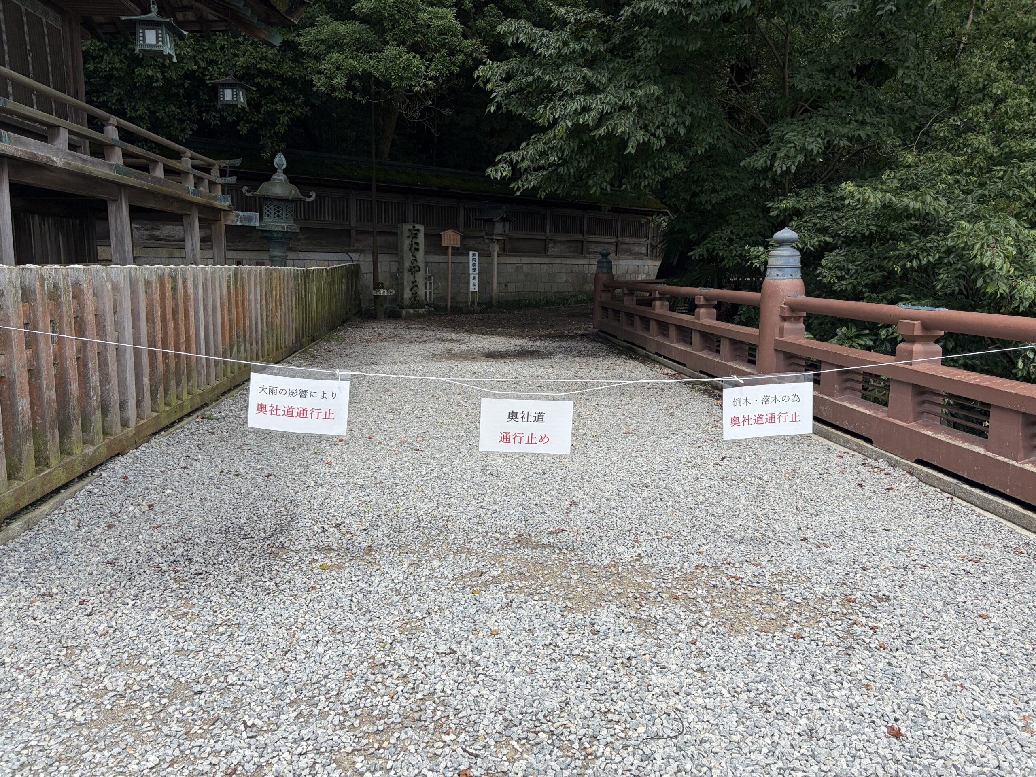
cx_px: 518
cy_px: 388
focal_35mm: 26
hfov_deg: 67.3
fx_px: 778
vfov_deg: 53.1
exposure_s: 1/2283
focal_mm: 5.96
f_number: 1.6
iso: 50
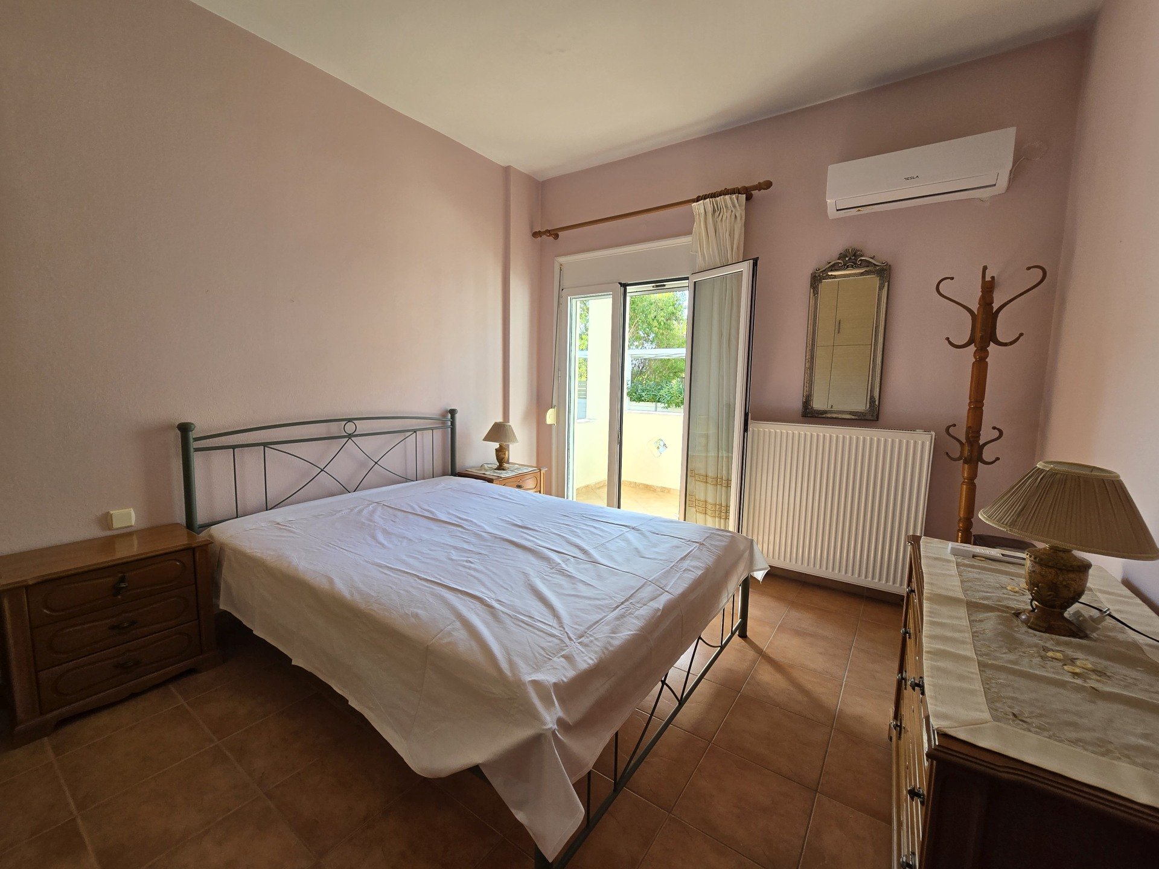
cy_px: 434
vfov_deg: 89.9
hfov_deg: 106.2
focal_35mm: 13
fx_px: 435
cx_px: 580
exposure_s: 1/120
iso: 50
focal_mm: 2.2
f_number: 2.2
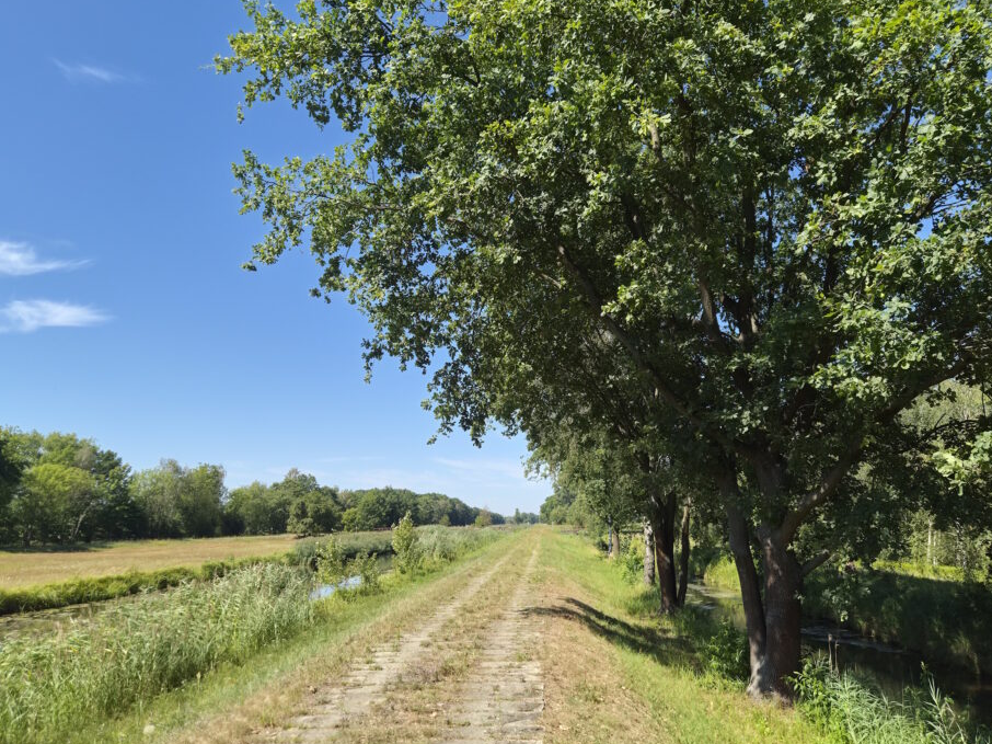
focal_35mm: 26
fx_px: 745
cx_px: 534
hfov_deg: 67.2
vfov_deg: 53.0
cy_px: 337
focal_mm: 5.4
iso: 50
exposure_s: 1/1818
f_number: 1.8
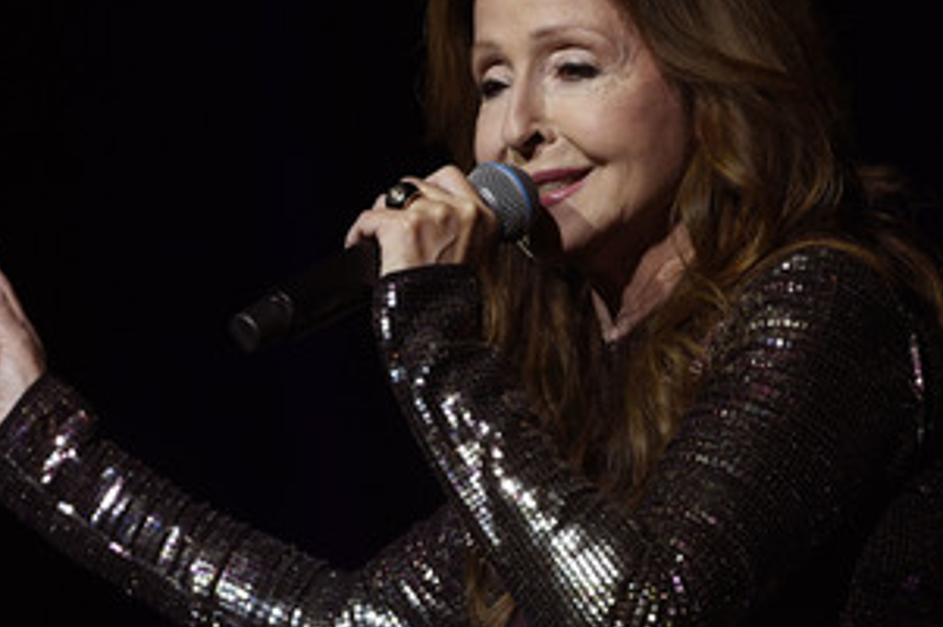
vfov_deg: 4.7
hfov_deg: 7.1
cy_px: 301
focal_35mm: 292
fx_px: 7640
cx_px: 440
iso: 1250
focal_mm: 195
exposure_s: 1/640
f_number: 5.6
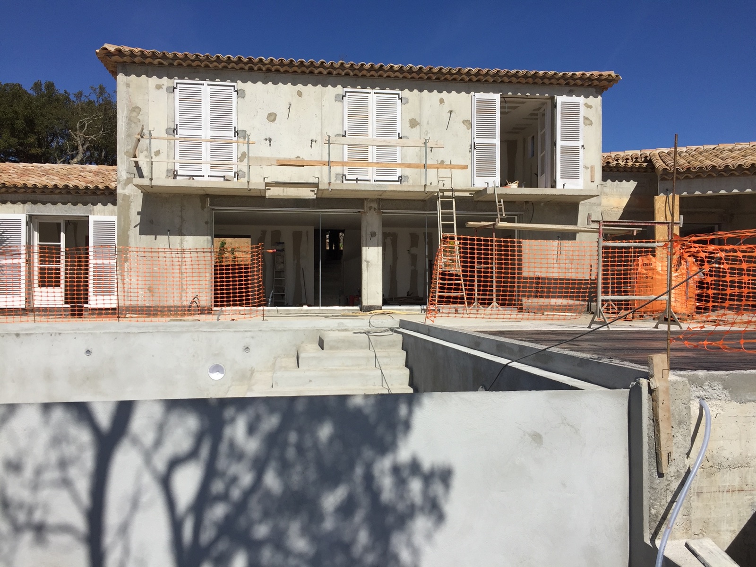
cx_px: 378
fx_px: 633
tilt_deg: +1.3
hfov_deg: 61.7
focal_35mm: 29
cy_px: 284
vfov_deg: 48.2
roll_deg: +0.0
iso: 32
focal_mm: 4.15
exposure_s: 1/3968
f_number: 2.2
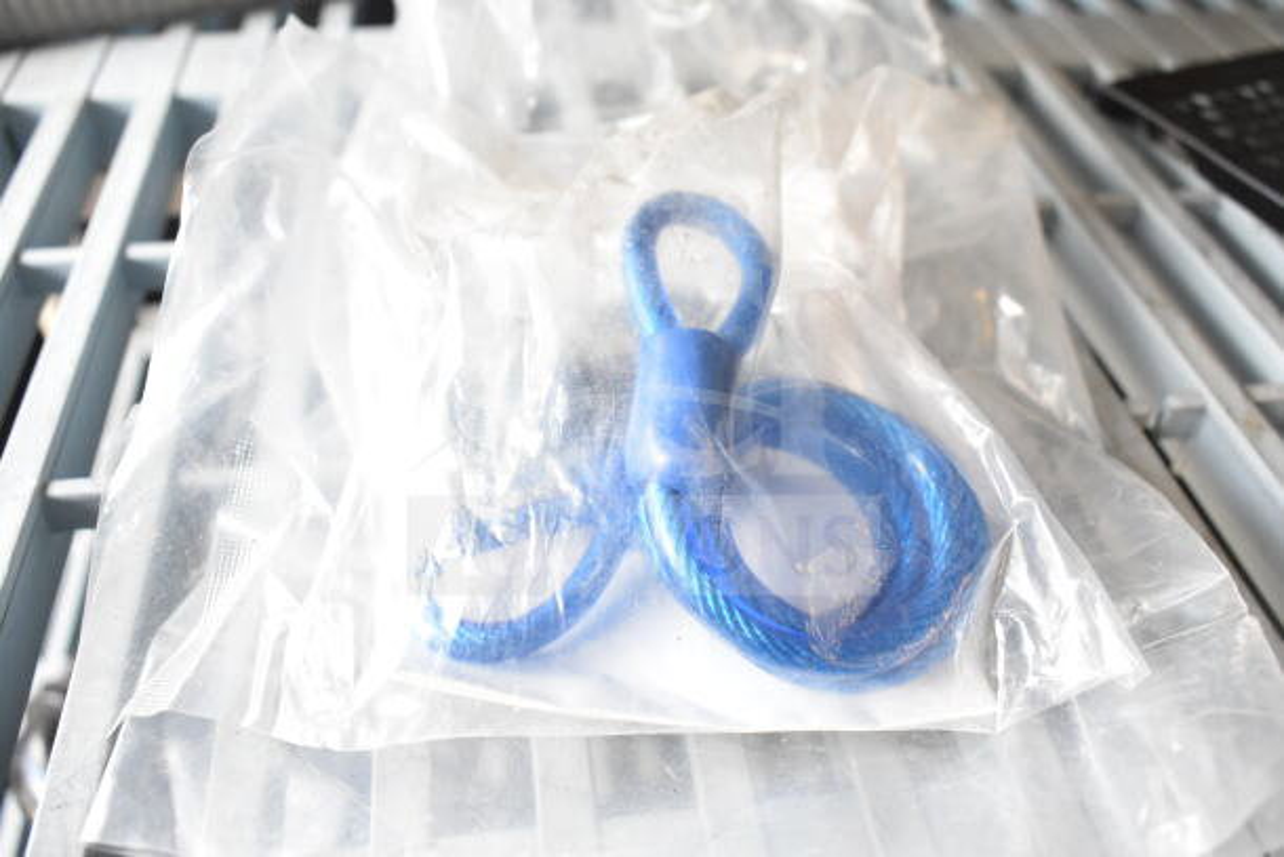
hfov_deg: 59.5
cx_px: 642
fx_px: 1124
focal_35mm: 32
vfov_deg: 41.7
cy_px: 428
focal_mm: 21
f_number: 5.6
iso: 1600
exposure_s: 1/125
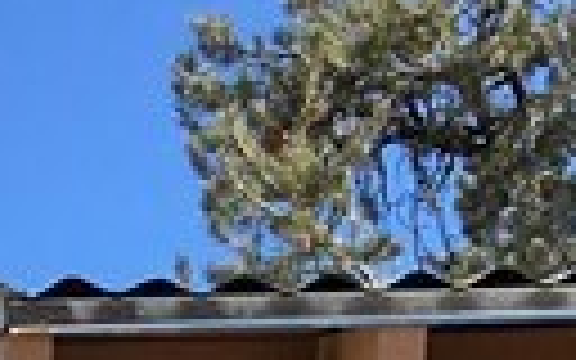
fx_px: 3862
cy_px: 2066
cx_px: -144
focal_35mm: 246
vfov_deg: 4.3
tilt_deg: -2.6
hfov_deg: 8.4
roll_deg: +2.9
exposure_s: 1/769
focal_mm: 4.15
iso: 25
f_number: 2.2
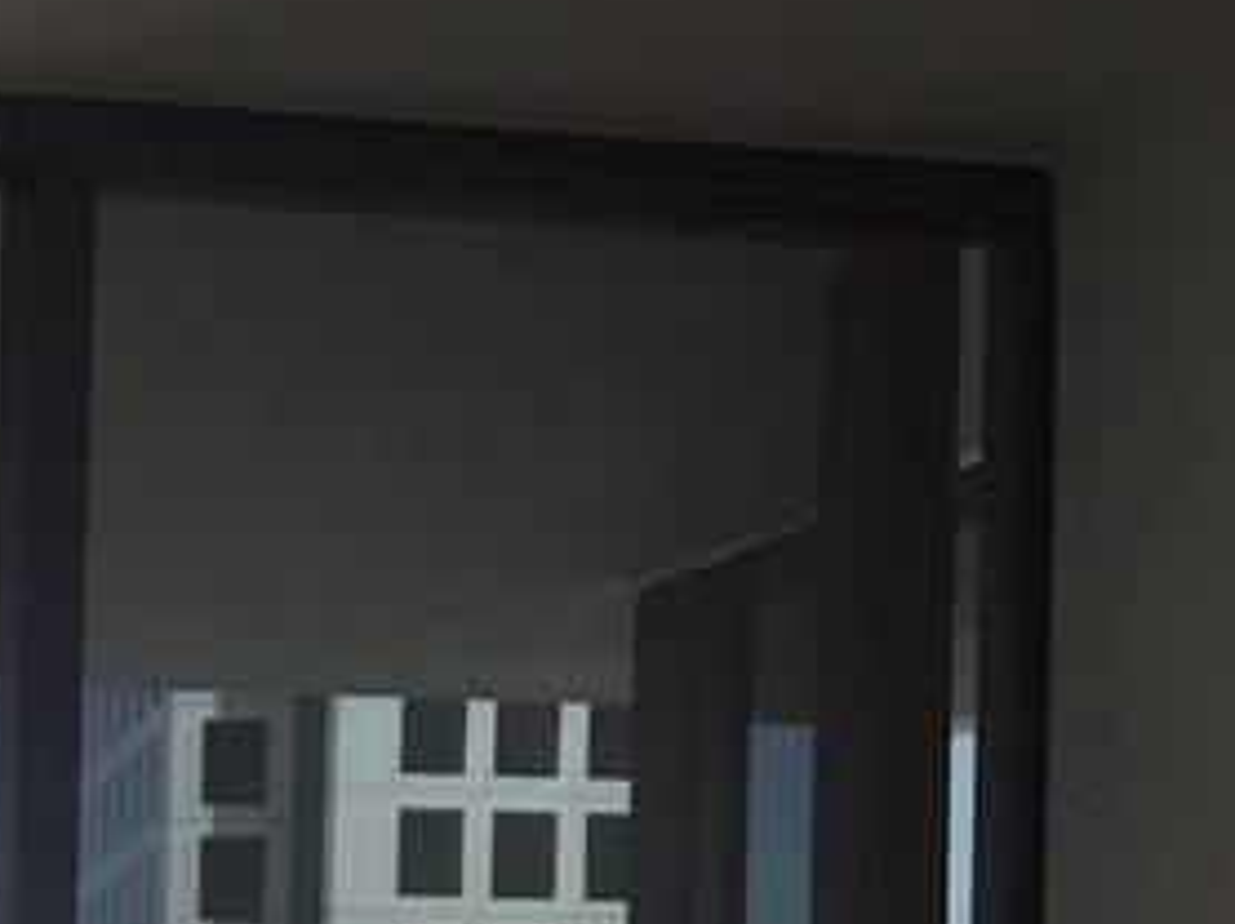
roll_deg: -1.8
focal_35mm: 107
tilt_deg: +1.4
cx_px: -995
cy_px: 1422
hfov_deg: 15.7
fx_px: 3814
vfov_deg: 13.0
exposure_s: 1/2083
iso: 64
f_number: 2.2
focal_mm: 4.15
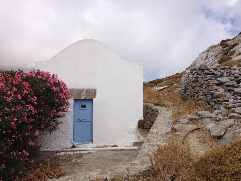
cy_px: 90
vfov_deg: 40.7
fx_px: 244
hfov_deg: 52.6
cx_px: 120
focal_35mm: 35
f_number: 2.4
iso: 50
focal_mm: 4.28
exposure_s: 1/2513
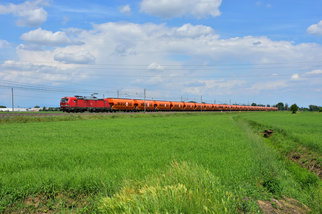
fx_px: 349
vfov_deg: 34.2
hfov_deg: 49.6
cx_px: 161
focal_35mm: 39
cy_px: 107
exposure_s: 1/800
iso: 200
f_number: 7.1
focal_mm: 26
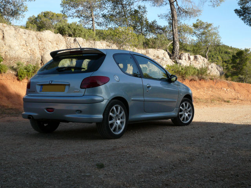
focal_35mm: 49
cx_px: 126
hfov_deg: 38.9
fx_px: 355
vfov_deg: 29.7
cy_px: 94
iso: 100
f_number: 3.6
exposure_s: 1/500
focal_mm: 8.1
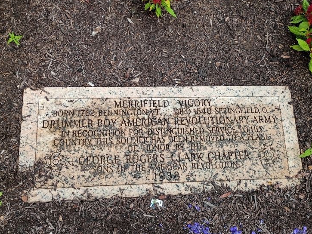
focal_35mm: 32
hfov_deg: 56.8
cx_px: 155
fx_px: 288
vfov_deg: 44.1
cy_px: 109
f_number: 1.8
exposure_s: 1/141
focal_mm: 4.27
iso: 100
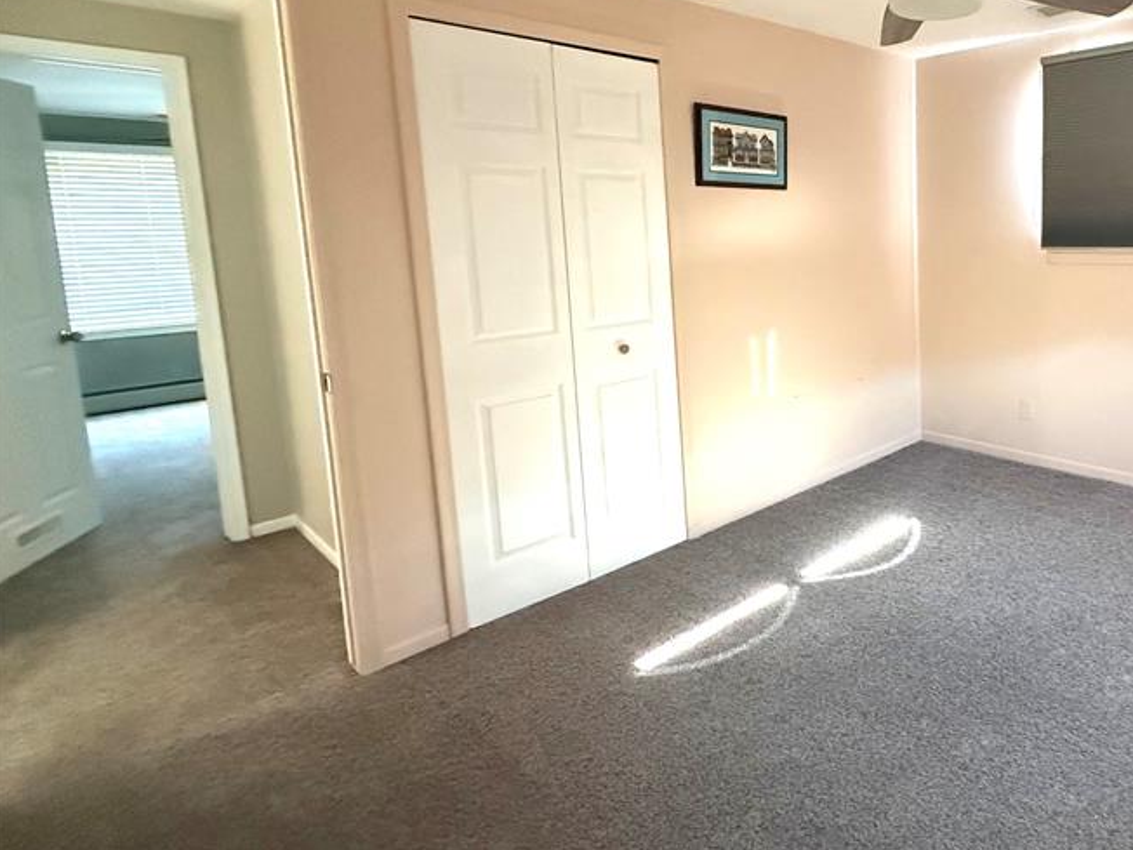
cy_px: 313
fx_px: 720
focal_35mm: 22
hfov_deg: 69.9
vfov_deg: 60.2
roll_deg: +0.9
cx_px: 885
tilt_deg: -7.5
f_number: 2.2
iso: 1000
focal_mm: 2.22
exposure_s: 1/60
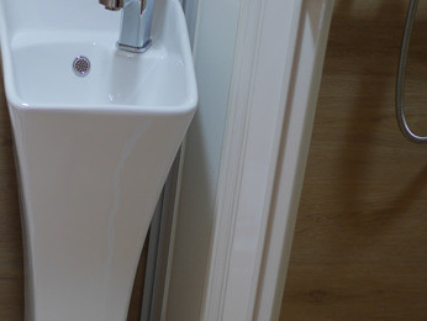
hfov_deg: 24.3
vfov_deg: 18.7
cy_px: 264
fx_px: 963
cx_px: 39
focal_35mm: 78
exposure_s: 1/100
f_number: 1.7
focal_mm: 15
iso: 200
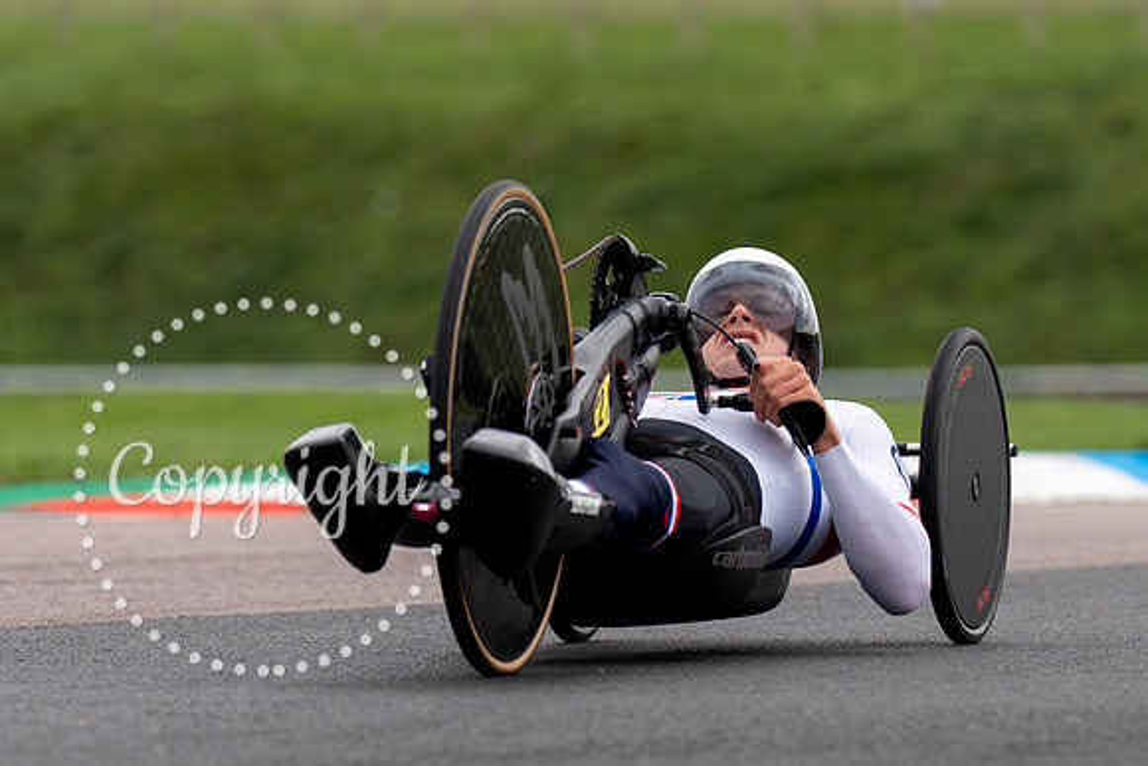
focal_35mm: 390
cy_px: 575
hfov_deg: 5.3
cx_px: 792
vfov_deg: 3.5
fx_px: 12450
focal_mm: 194
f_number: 3.5
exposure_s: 1/1000
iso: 160
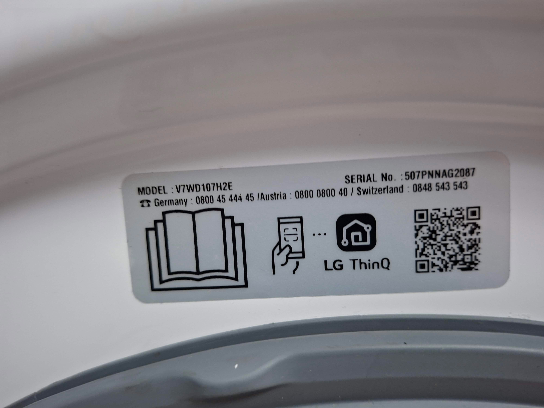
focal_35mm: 23
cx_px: 272
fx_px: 361
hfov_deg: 73.9
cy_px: 204
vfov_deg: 58.9
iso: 400
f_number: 1.8
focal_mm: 5.54
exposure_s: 1/33
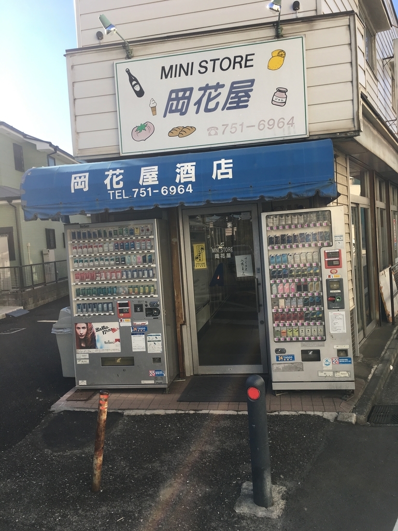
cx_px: 199
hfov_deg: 48.2
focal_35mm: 29
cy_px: 266
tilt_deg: -1.7
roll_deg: +3.8
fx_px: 445
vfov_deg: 61.7
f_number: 2.2
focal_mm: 4.15
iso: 25
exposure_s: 1/712
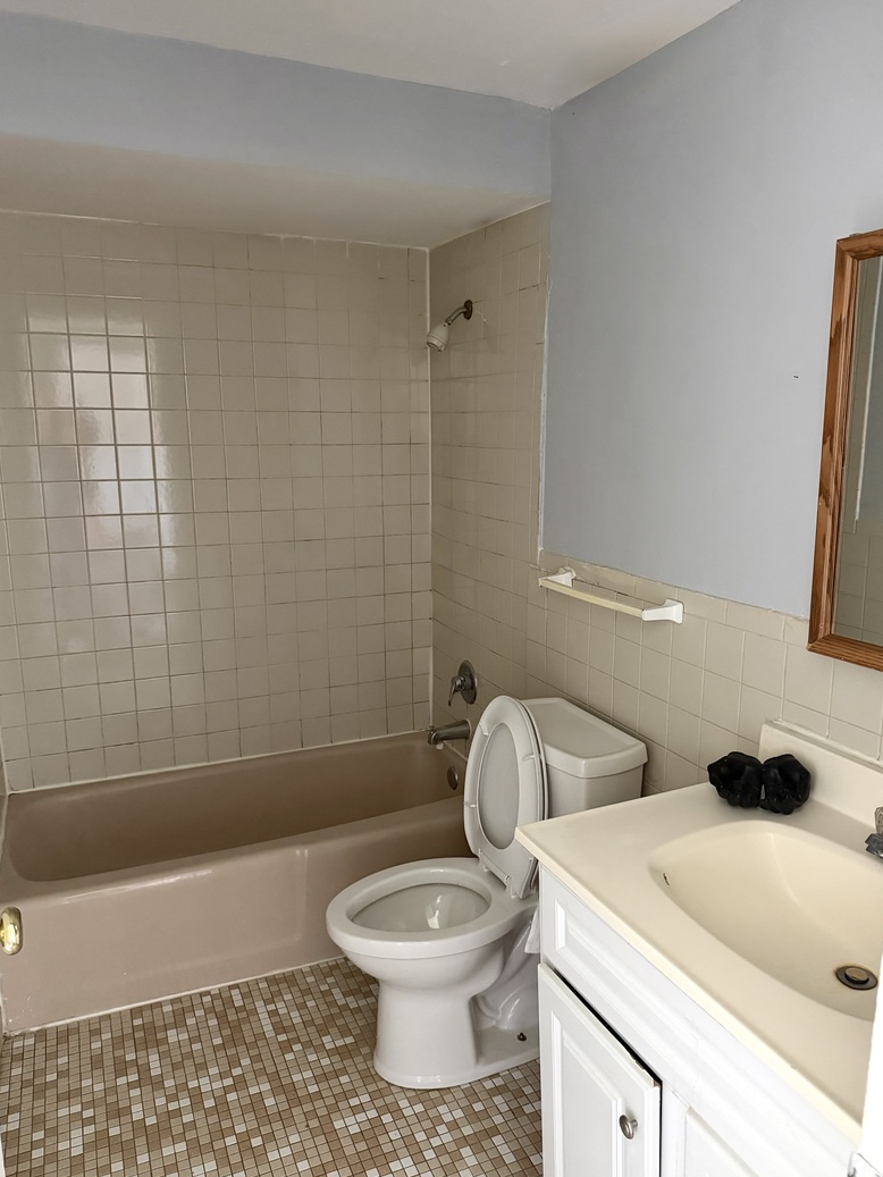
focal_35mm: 25
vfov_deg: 69.4
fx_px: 850
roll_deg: -0.1
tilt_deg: -11.3
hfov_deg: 54.9
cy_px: 600
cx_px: 452
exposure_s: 1/40
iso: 1000
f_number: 1.78
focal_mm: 6.76
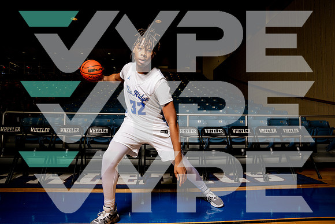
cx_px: 168
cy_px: 112
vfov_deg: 53.2
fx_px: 223
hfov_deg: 73.7
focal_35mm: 24
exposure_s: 1/125
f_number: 7.1
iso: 250
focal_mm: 24
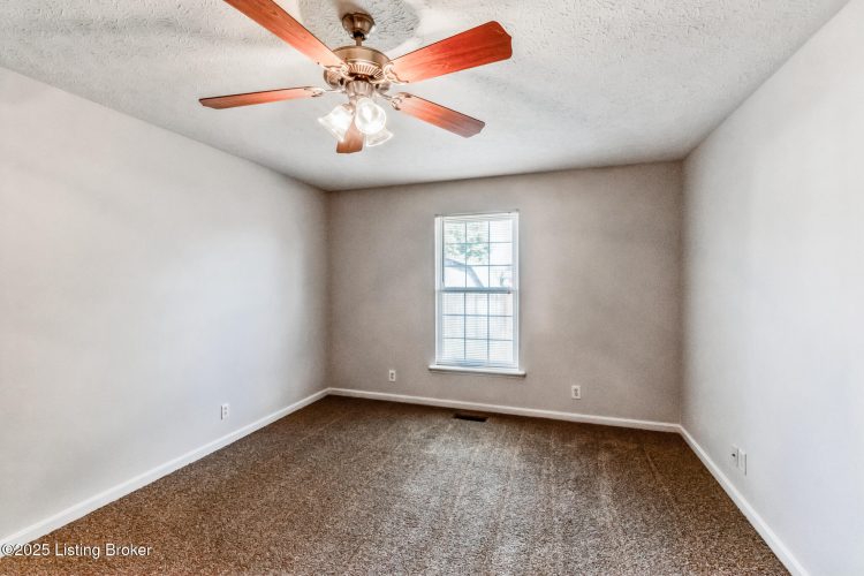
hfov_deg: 100.4
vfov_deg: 77.3
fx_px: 360
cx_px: 432
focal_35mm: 15
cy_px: 288
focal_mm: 10
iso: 200
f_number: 11
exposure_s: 1/13
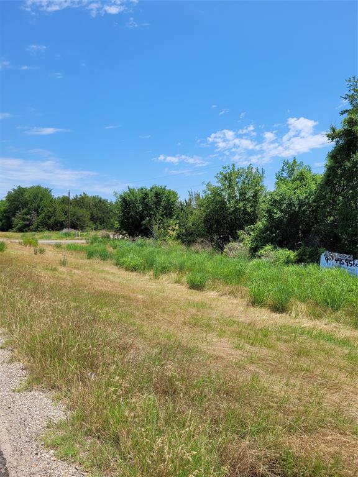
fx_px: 359
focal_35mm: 26
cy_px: 238
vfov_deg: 67.3
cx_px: 179
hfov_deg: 53.1
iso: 40
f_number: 1.8
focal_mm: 5.4
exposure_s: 1/2339
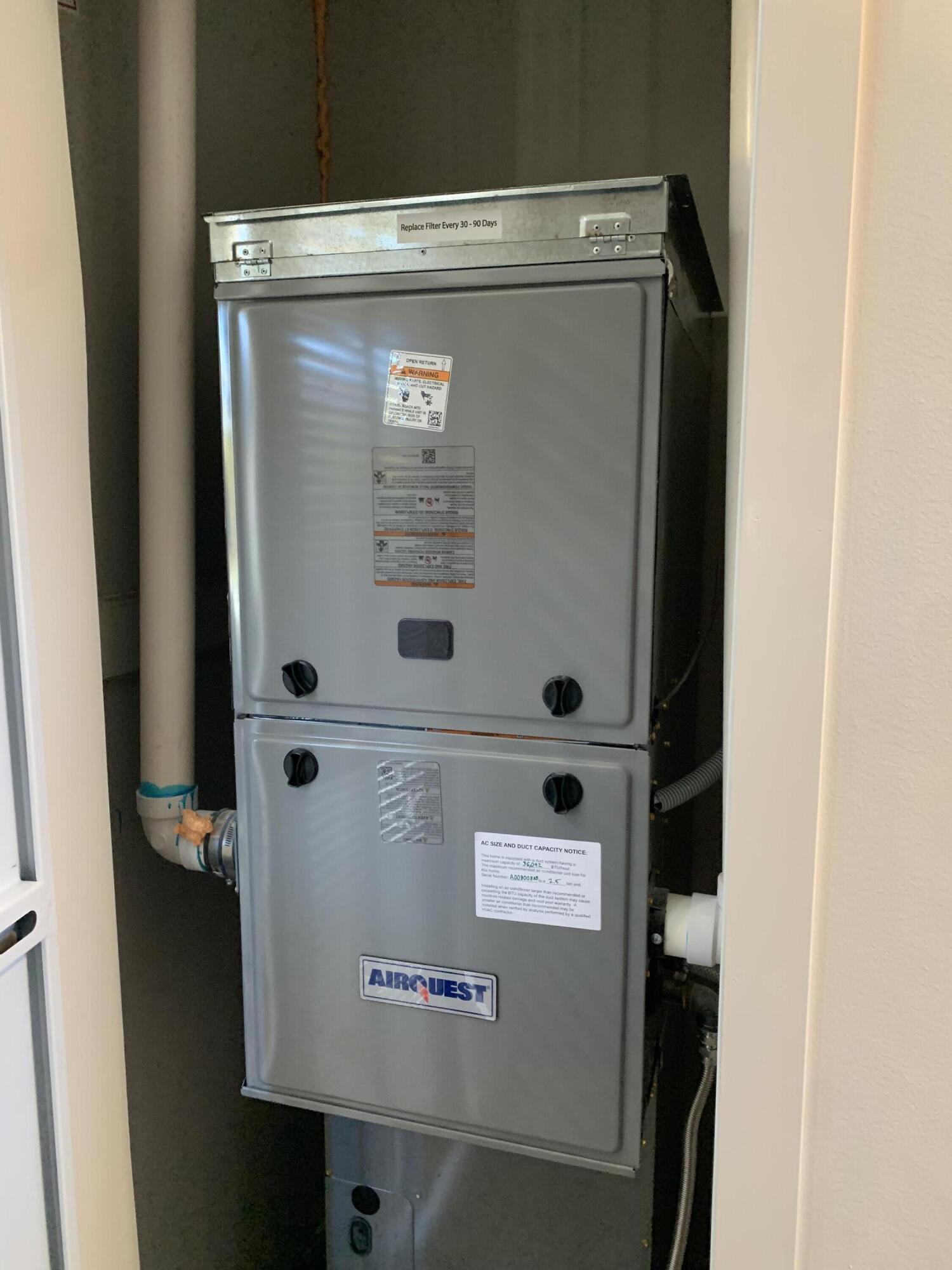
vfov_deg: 67.3
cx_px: 476
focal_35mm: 26
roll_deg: -0.2
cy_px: 635
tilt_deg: -8.6
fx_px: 953
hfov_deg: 53.1
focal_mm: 4.25
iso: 250
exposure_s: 1/60
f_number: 1.8
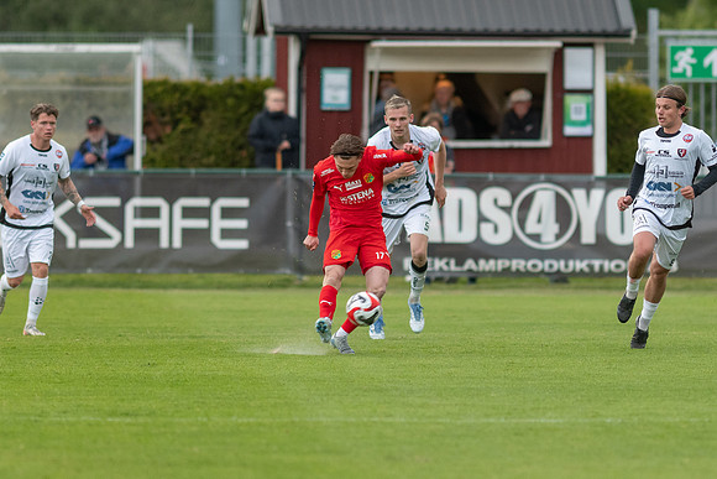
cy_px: 240
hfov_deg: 3.4
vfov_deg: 2.3
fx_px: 12167
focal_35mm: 611
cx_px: 358
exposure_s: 1/1250
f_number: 3.2
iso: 900
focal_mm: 300
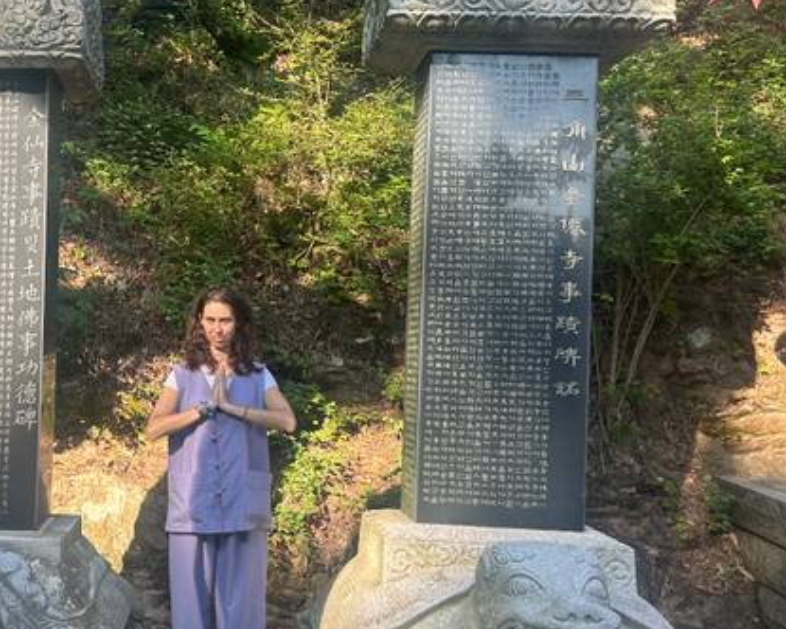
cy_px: 320
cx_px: 176
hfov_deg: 40.6
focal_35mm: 44
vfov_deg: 34.1
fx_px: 1024
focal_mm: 5.7
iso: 50
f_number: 1.5
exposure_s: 1/416
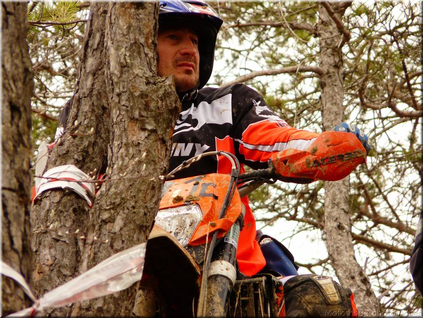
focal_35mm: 423
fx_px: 5169
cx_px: 212
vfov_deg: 3.5
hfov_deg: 4.7
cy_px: 159
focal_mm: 69.4
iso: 100
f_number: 3.6
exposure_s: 1/50
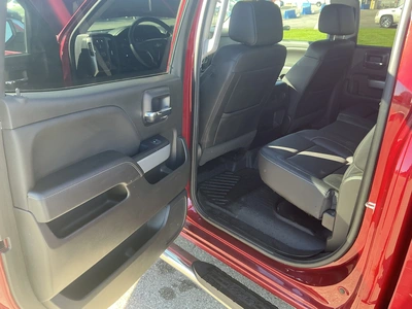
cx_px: 206
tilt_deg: -21.9
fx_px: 333
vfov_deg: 49.7
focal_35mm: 28
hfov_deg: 63.4
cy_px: 154
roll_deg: -2.5
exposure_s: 1/122
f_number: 1.8
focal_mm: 3
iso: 50
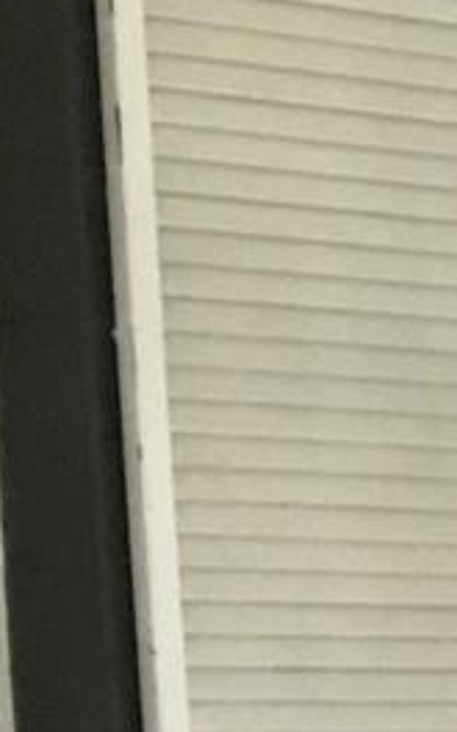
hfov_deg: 5.8
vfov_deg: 9.7
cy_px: 1542
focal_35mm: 199
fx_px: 3966
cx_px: 1698
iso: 50
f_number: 2.4
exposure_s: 1/30
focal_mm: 3.3
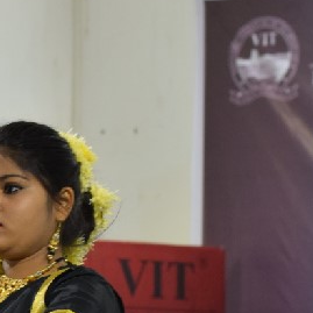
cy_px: 307
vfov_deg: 7.2
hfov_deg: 7.1
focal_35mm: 243
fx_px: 2486
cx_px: -102
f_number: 4
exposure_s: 1/60
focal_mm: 50
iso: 640
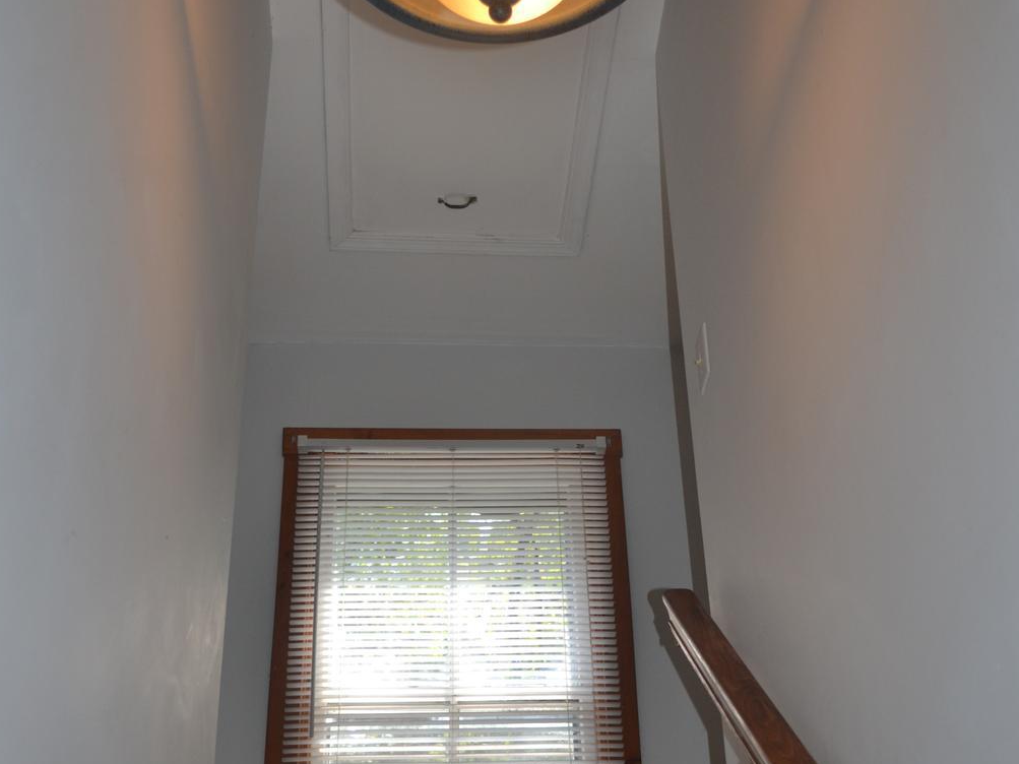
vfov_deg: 27.3
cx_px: 508
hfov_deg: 36.2
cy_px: 533
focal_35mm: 53
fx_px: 1560
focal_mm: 24
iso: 280
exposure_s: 1/125
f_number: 4
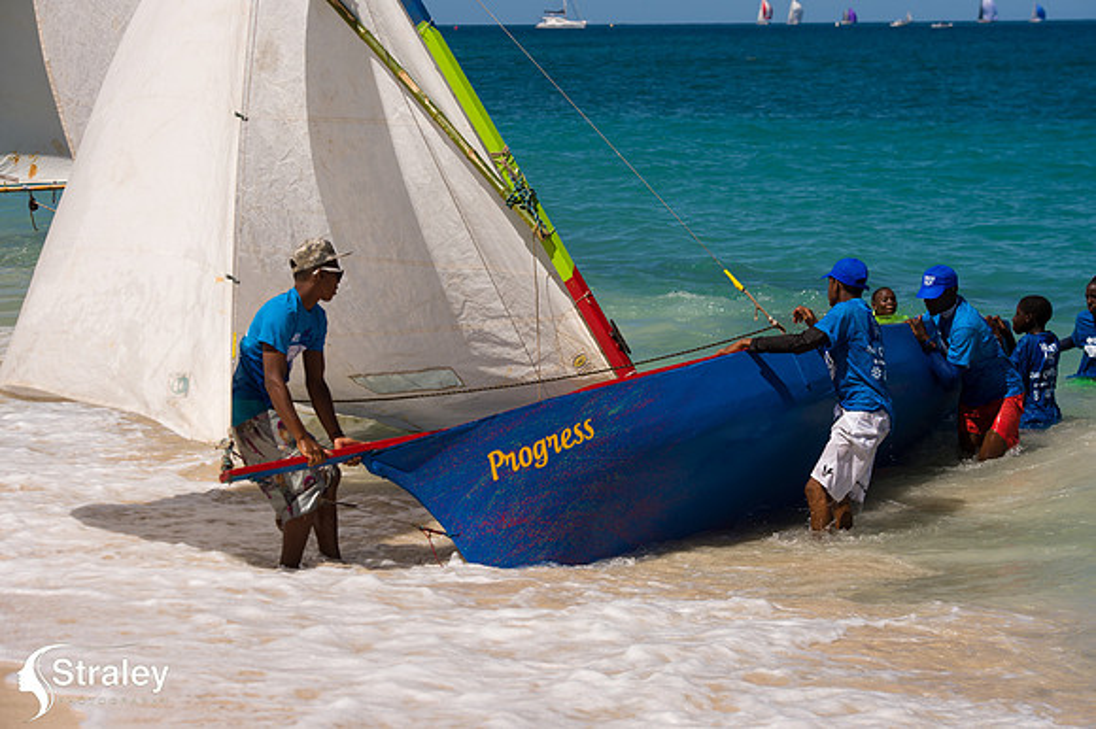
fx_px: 2890
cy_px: 364
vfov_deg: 14.4
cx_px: 548
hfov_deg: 21.5
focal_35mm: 95
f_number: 8
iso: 100
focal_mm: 95
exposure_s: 1/800
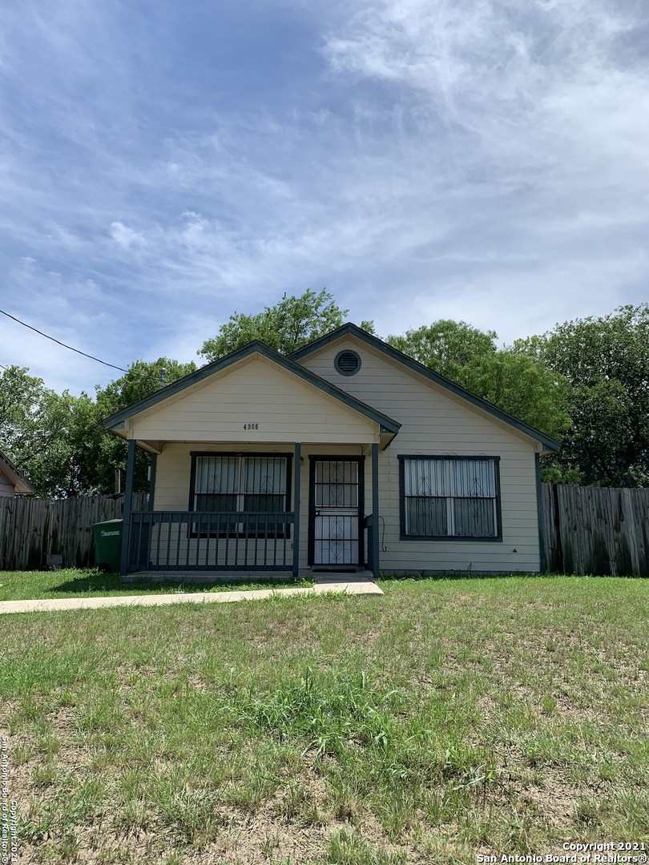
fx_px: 650
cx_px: 324
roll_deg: -0.3
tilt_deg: +9.9
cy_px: 432
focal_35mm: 26
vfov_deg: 67.3
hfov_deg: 53.1
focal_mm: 4.25
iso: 25
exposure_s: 1/3521
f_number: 1.8
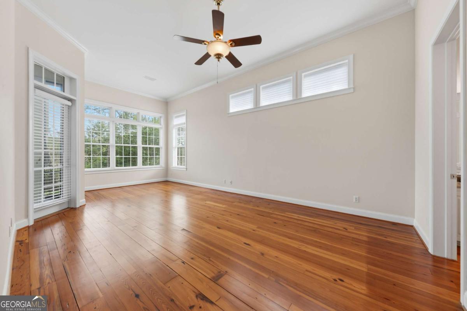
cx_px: 234
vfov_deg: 90.0
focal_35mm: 12
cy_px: 156
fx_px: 156
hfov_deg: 112.6
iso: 160
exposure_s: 1/60
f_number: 8
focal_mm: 12
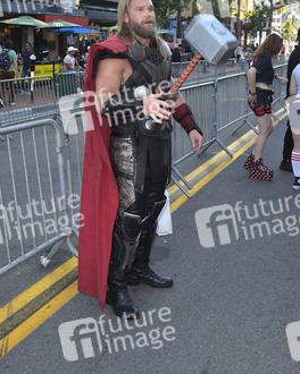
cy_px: 164
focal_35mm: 33
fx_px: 366
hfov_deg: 44.5
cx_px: 151
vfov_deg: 54.1
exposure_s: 1/250
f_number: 6.3
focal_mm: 29
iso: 320
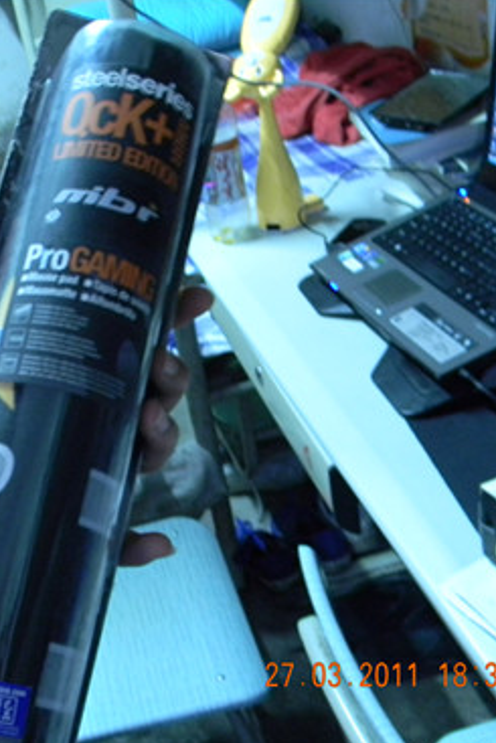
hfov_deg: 25.8
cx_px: 69
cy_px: 374
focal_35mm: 51
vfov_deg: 38.9
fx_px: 1053
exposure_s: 1/2.1
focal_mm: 6.4
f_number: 3.7
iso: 400
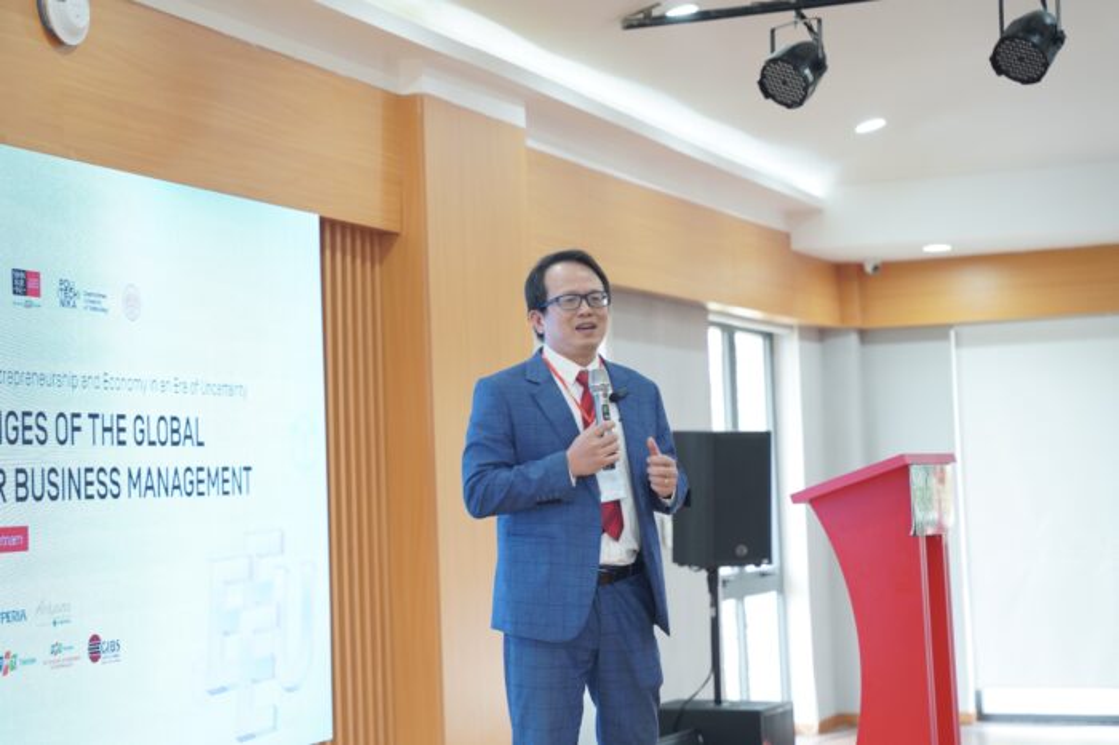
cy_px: 372
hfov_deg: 28.9
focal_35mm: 70
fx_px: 2175
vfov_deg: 19.4
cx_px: 560
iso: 500
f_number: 2.8
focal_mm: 70
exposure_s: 1/160
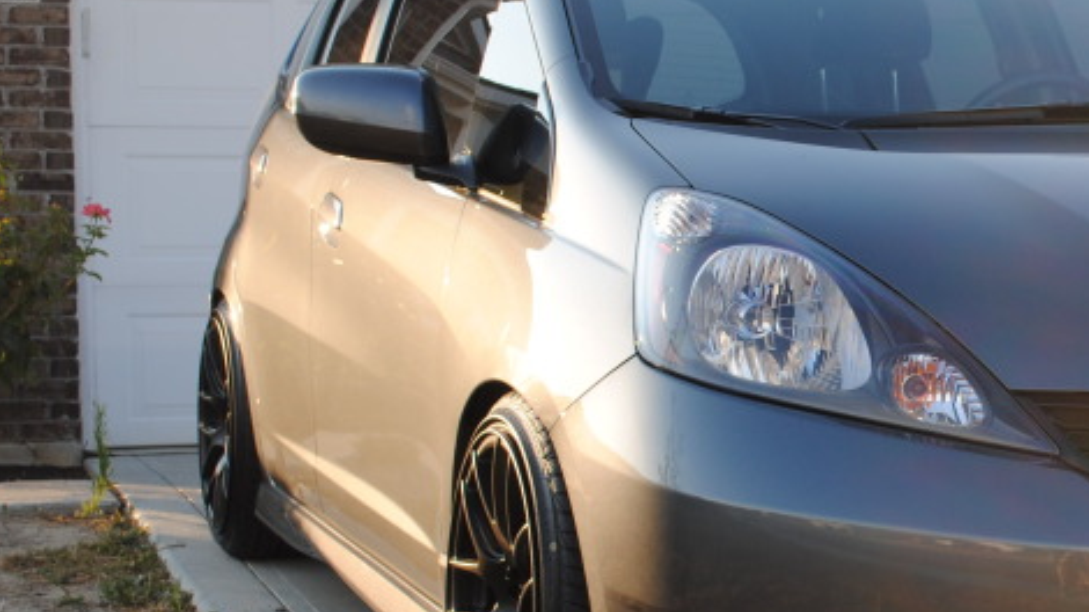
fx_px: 2569
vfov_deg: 13.6
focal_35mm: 89
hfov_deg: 23.3
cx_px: 972
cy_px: 393
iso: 100
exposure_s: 1/125
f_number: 5.6
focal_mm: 26
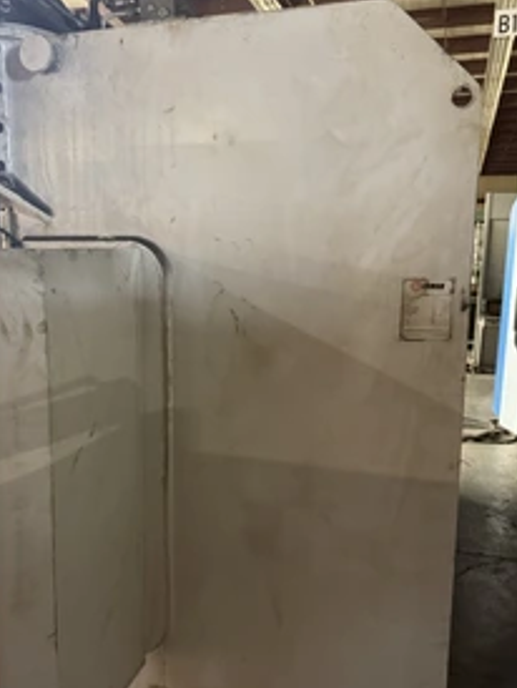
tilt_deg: -7.8
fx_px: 696
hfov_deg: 40.5
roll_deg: -1.3
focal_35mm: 35
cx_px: 193
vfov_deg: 52.6
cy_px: 364
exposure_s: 1/40
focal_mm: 6.76
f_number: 1.78
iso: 640
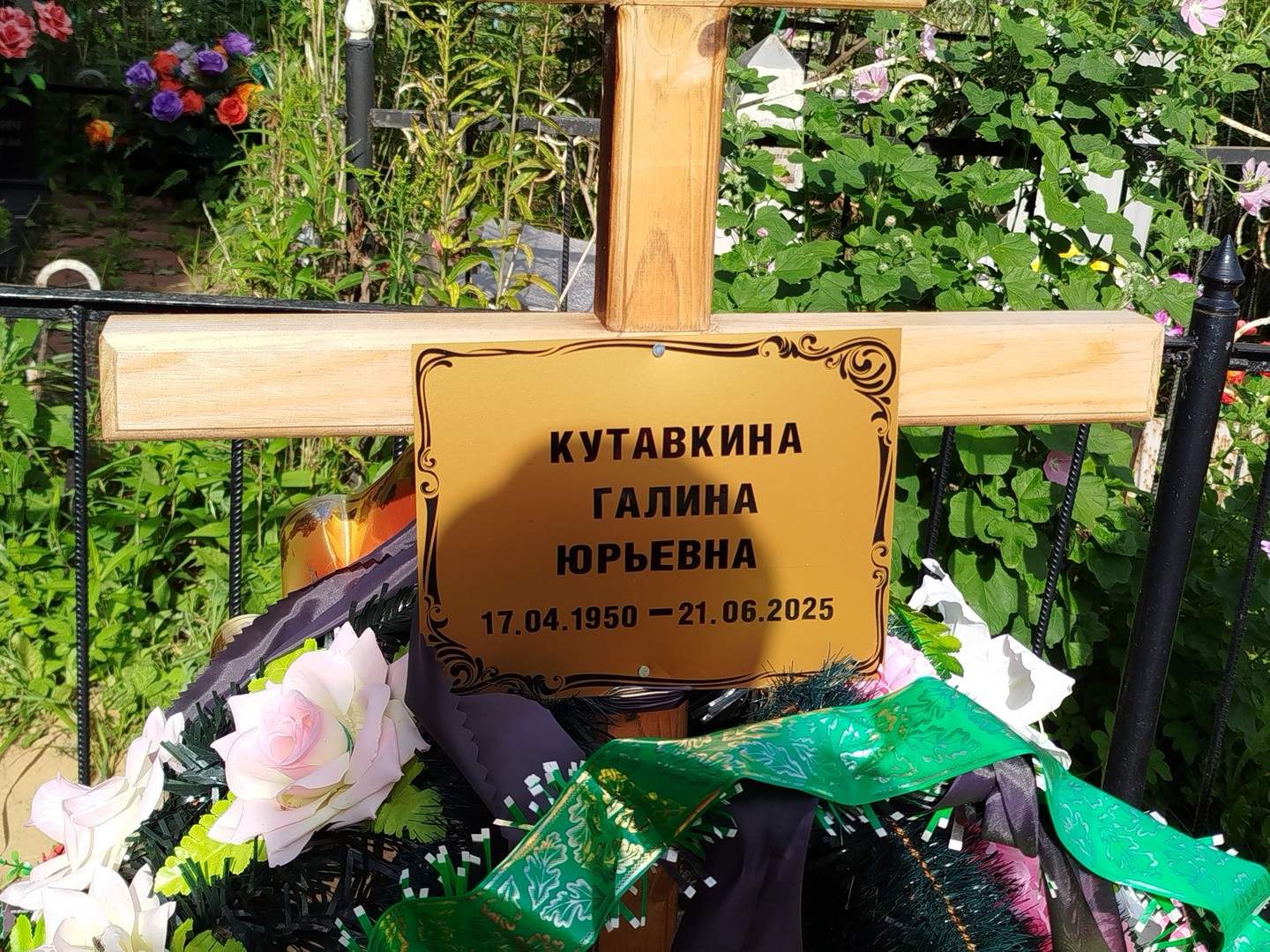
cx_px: 635
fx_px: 1761
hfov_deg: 39.7
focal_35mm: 48
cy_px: 476
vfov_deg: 30.3
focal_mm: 5.31
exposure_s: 1/904
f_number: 1.7
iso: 50
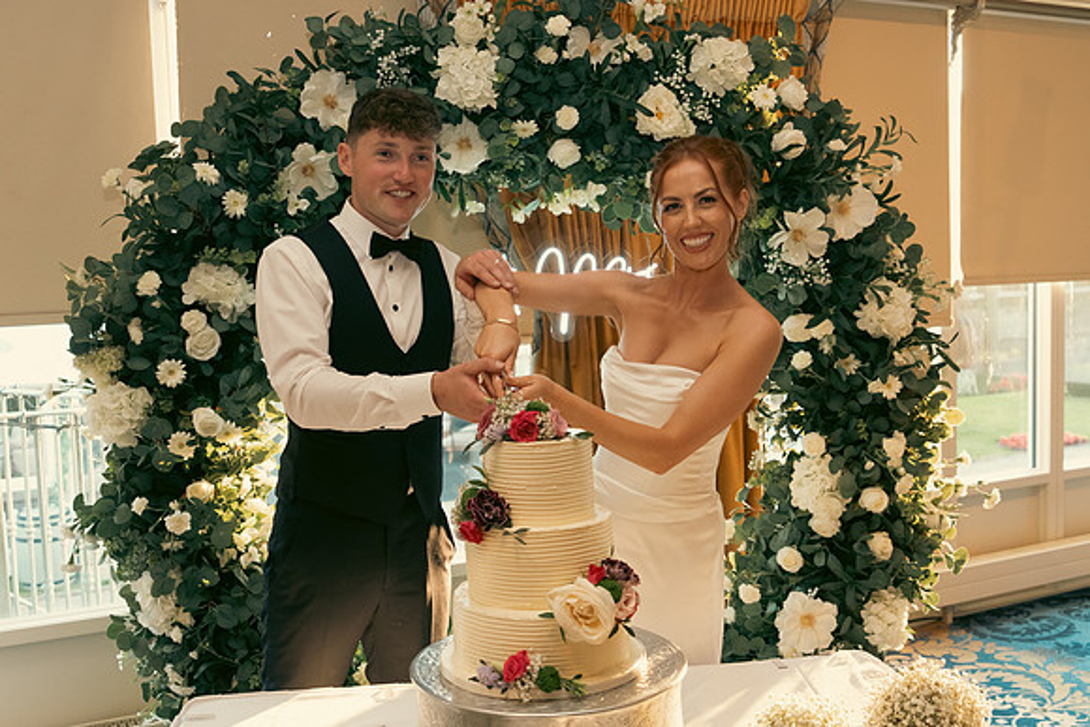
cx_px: 545
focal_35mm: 36
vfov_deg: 36.9
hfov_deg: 53.1
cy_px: 364
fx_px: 1090
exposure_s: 1/160
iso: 1600
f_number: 3.5
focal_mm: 24
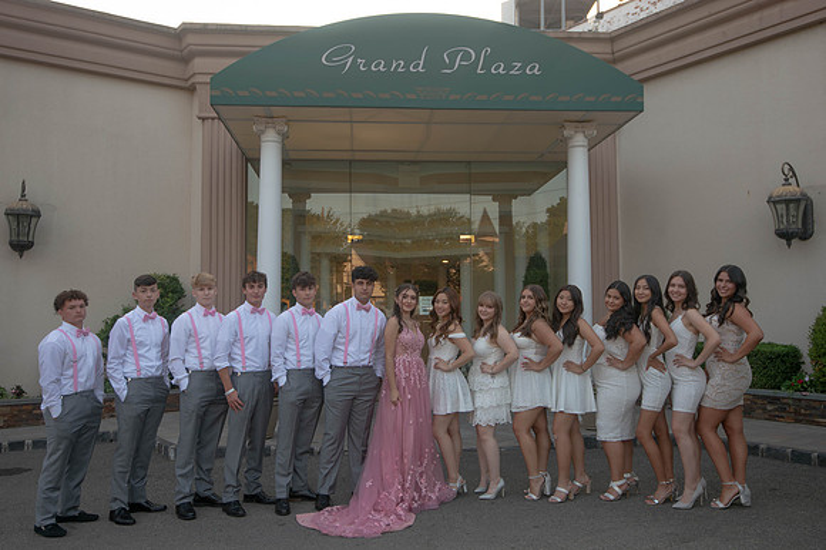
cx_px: 413
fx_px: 734
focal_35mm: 32
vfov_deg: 41.1
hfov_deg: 58.7
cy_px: 275
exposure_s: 1/80
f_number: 5
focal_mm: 32
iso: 100
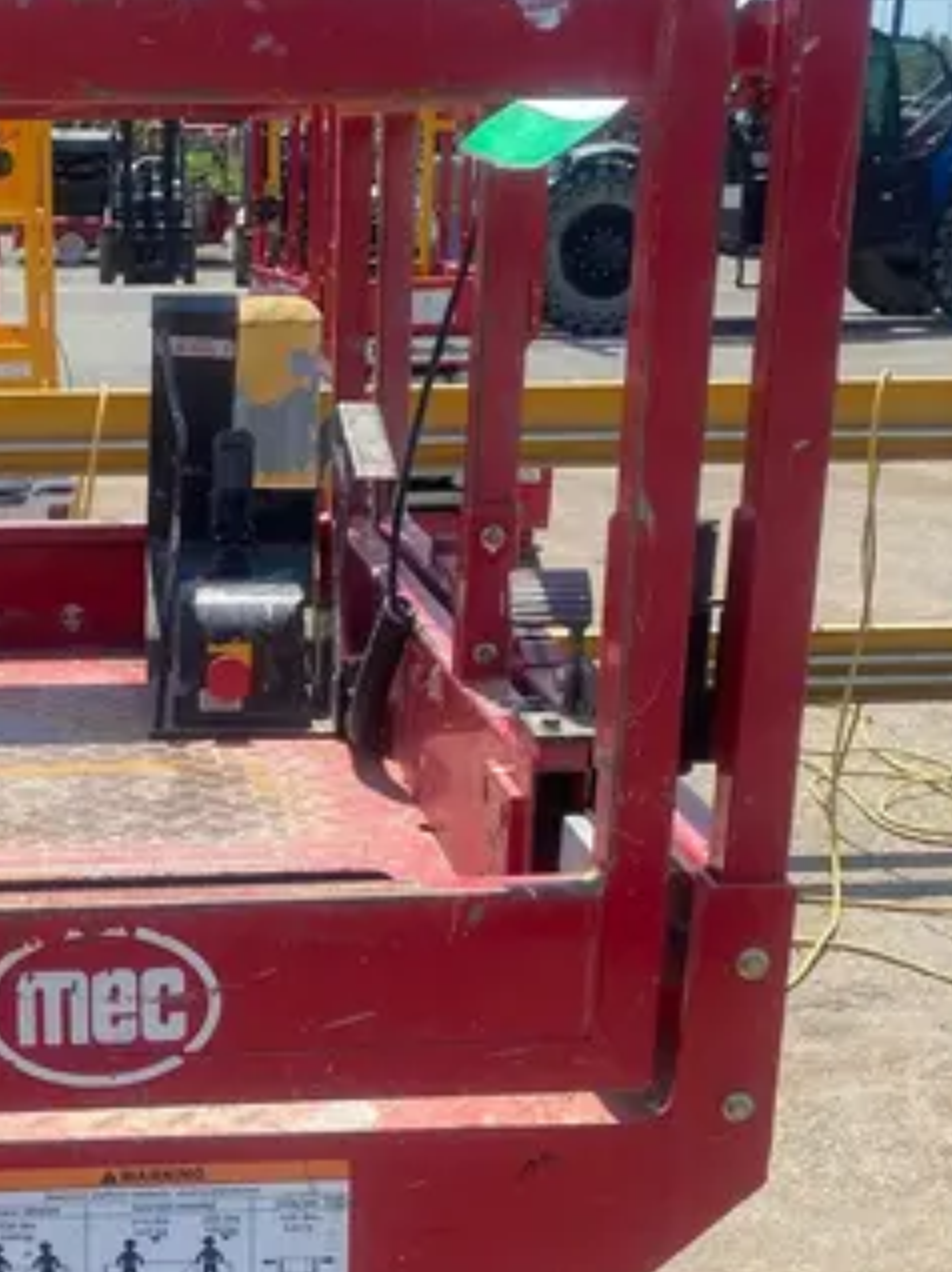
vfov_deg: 31.3
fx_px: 2203
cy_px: 1042
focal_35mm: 60
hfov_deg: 23.9
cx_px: 160
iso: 32
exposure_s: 1/1838
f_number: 1.8
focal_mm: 4.25
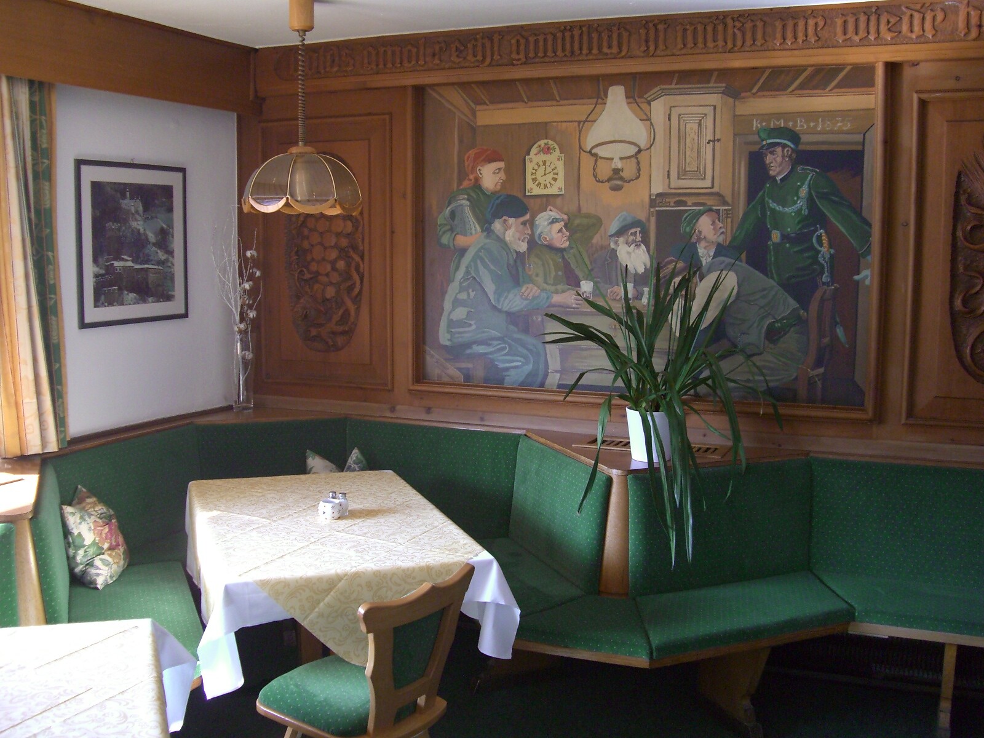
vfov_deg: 37.7
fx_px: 1080
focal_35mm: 38
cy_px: 369
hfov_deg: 49.0
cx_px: 492
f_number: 2.8
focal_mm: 7.9
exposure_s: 1/80
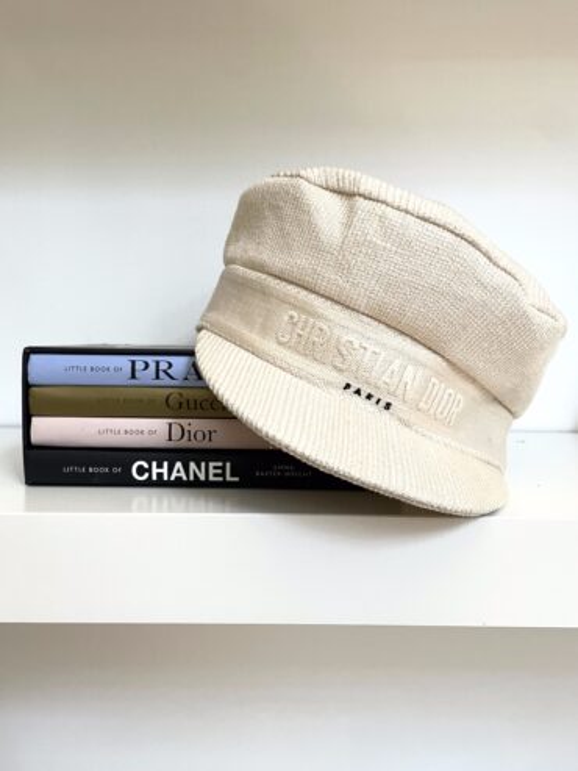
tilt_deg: -3.7
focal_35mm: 26
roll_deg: +0.2
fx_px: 579
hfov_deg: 53.1
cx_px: 289
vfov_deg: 67.3
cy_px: 386
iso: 160
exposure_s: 1/60
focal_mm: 4.2
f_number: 1.6
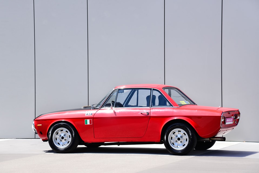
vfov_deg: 11.4
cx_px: 130
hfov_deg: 17.1
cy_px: 86
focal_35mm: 120
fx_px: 864
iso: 200
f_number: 8
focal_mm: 120
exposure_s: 1/250
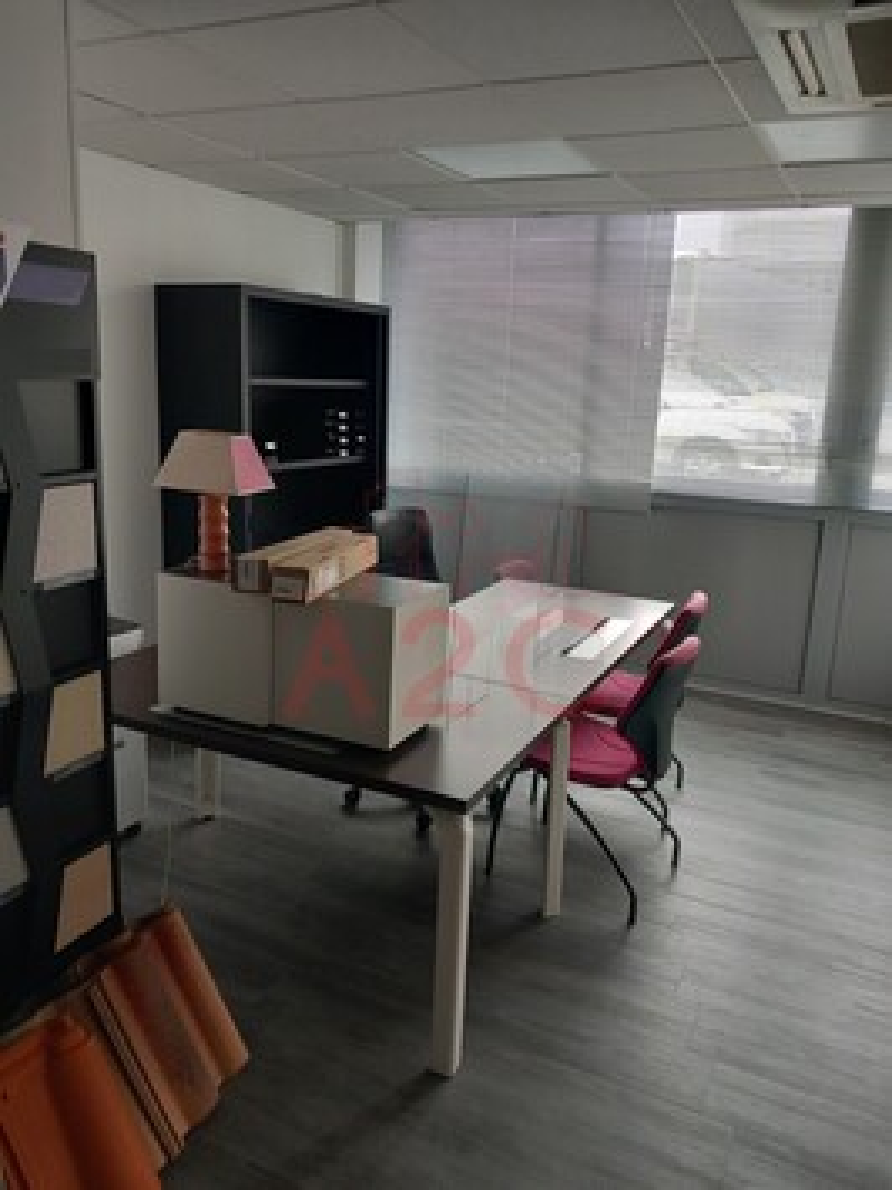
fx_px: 928
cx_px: 446
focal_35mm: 27
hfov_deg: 51.3
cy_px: 595
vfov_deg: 65.3
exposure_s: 1/50
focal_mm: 4
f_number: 1.8
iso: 80
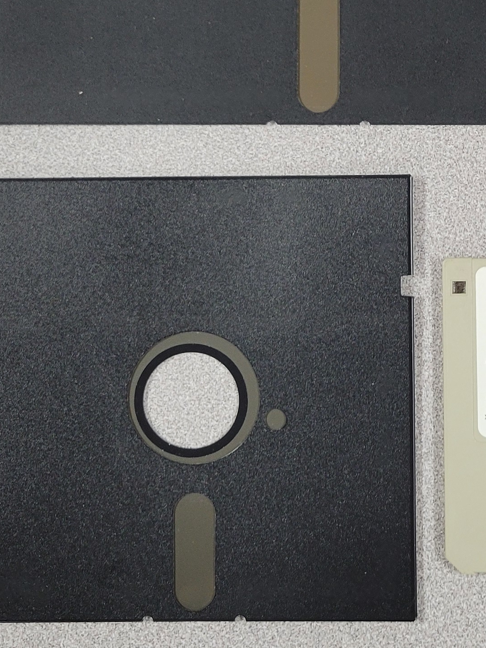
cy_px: 172
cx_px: 513
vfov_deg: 26.4
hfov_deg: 19.4
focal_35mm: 73
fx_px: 1367
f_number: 1.8
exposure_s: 1/60
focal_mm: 5.4
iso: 200
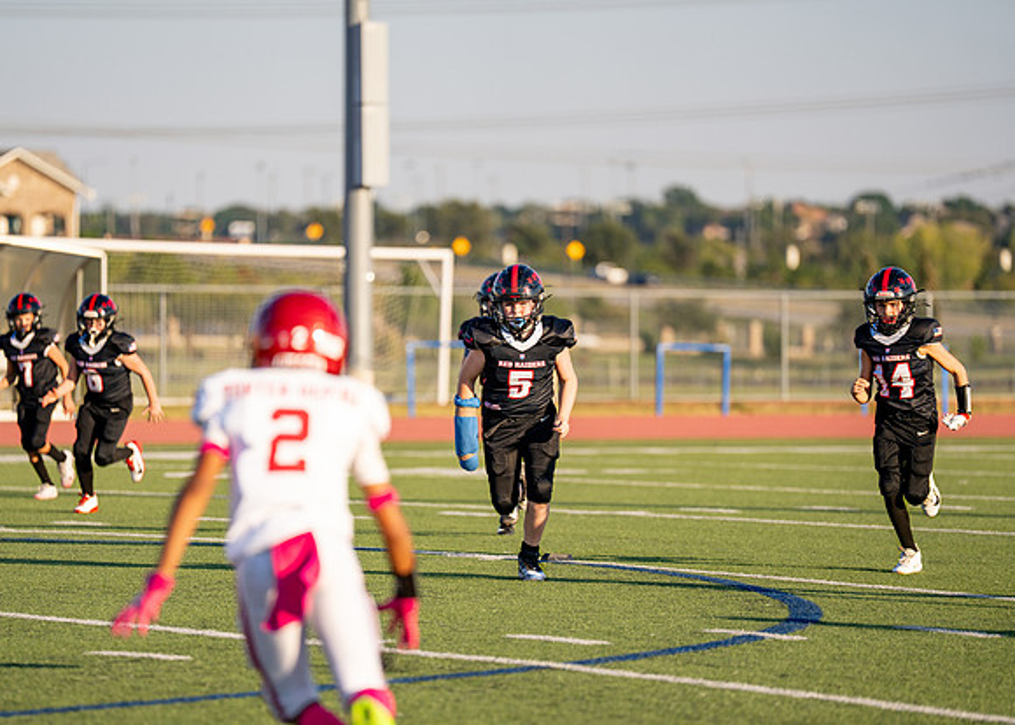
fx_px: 6040
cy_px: 362
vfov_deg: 6.9
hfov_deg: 9.6
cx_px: 508
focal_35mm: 210
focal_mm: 200
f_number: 2.8
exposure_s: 1/1000
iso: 100
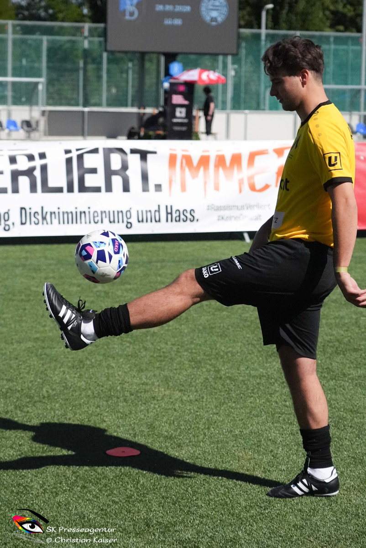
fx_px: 1507
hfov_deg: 13.8
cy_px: 274
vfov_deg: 20.6
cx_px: 183
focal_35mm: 99
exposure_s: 1/80000
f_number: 4.5
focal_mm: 66
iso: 5000
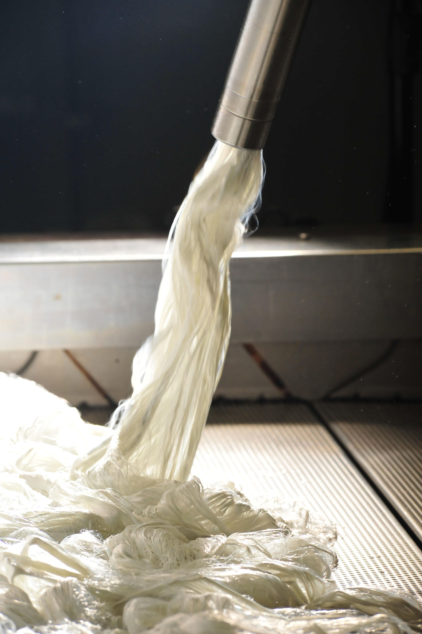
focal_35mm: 200
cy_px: 317
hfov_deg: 6.9
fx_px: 3521
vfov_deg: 10.3
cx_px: 211
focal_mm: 200
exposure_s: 1/250
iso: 2000
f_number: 11
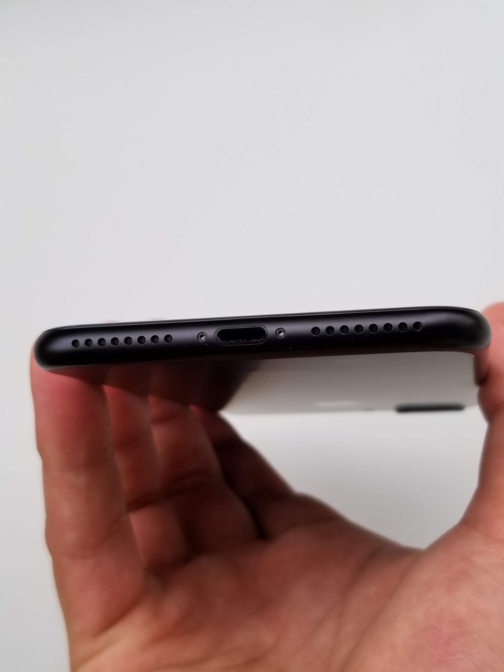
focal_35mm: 26
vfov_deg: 67.3
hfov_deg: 53.1
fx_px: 505
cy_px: 336
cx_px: 252
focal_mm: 4.3
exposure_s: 1/265
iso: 50
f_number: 1.7
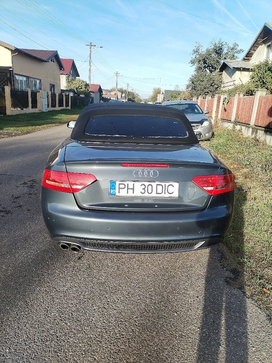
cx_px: 136
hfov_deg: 53.1
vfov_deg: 67.3
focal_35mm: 26
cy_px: 182
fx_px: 272
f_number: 1.8
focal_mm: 4.75
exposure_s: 1/500
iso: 100
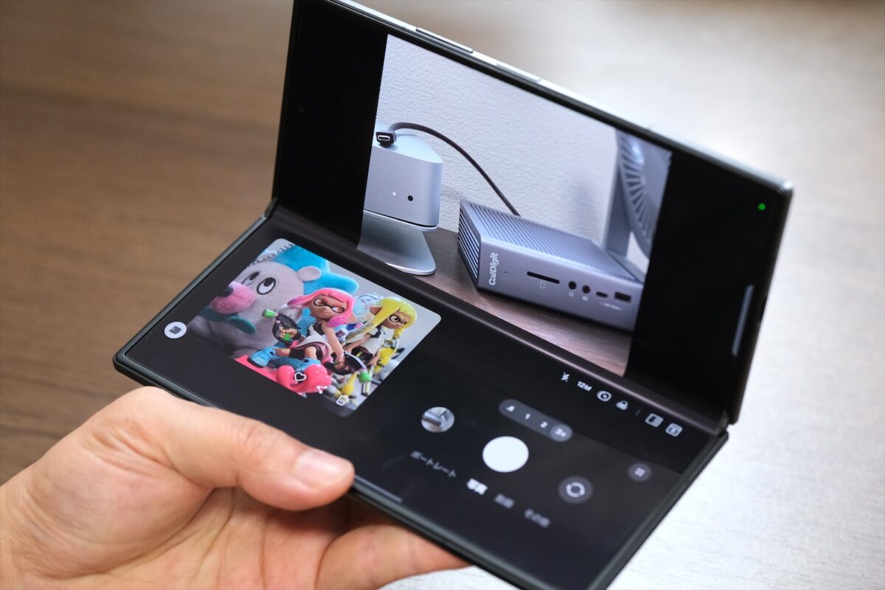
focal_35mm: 83
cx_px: 442
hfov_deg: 24.5
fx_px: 2040
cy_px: 295
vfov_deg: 16.5
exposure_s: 1/125
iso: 2500
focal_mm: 55
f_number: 4
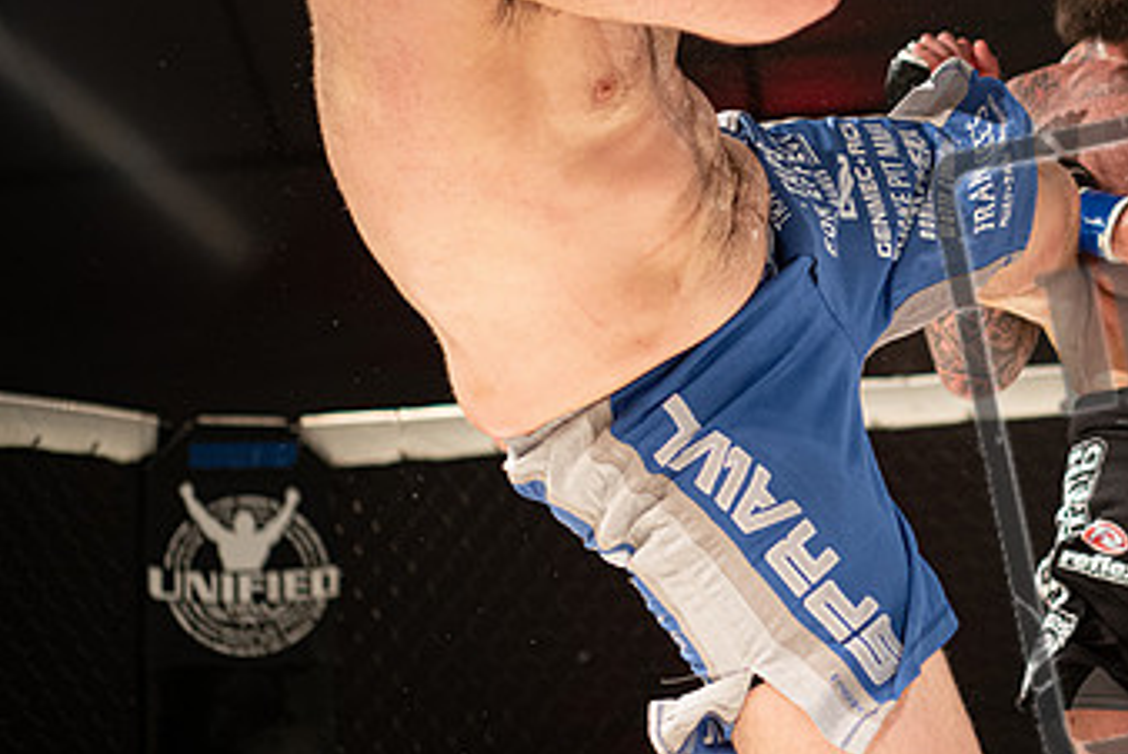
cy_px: 209
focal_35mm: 120
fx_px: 3763
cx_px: 938
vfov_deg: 11.4
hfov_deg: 16.9
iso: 1000
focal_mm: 70
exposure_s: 1/1000
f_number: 2.8
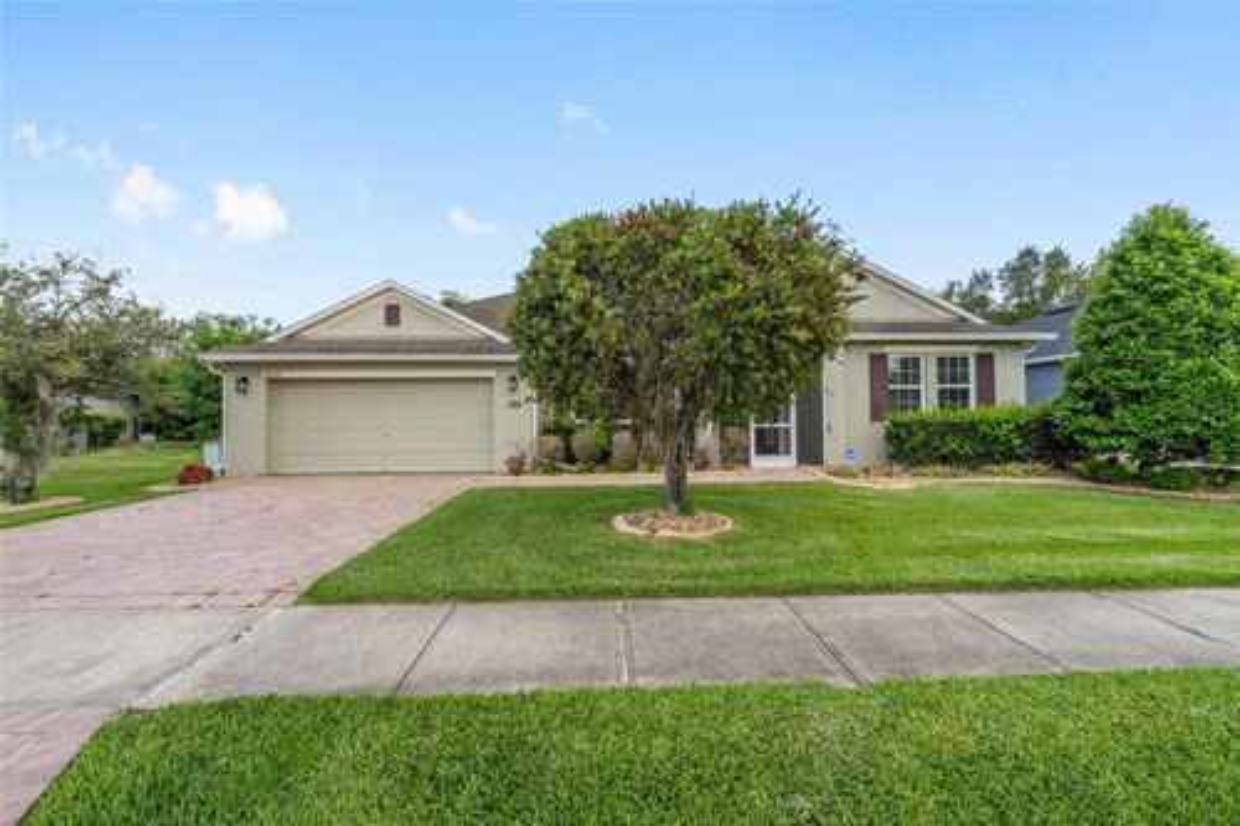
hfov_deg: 104.3
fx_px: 482
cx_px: 620
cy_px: 413
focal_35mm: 14
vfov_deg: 81.2
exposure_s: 1/400
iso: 320
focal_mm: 14
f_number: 8
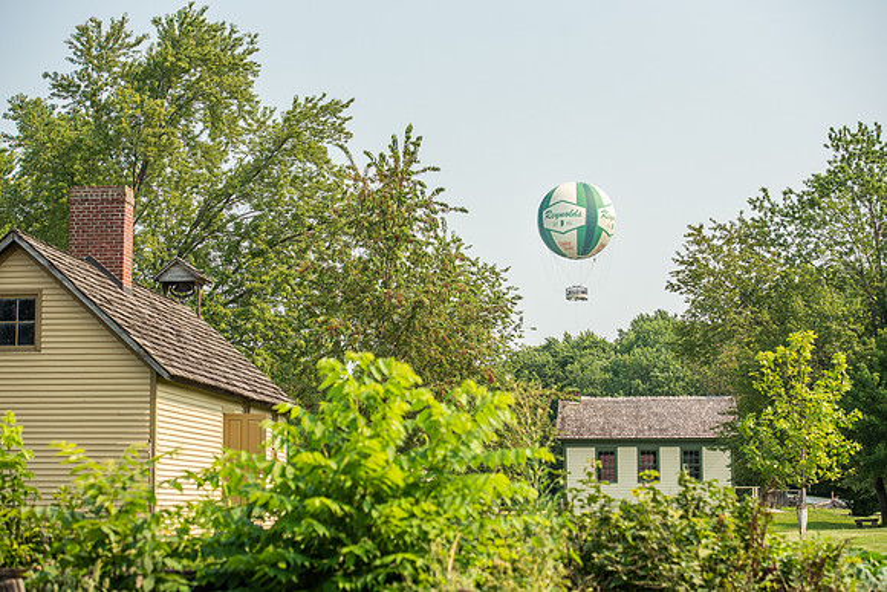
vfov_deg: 19.5
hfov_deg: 28.8
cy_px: 296
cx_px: 444
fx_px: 1725
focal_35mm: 70
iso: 160
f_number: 5
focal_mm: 70
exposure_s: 1/1250
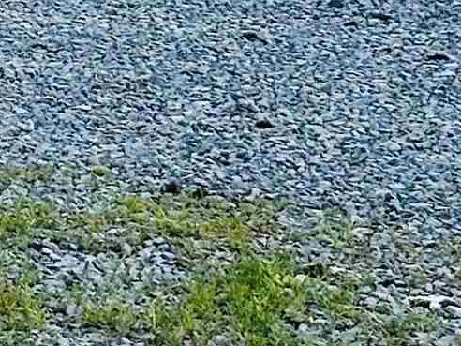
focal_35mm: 300
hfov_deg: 6.2
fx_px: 3995
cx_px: -779
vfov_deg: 4.8
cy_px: -481
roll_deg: +1.3
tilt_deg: -3.6
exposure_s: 1/1517
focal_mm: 6.86
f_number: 1.78
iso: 64
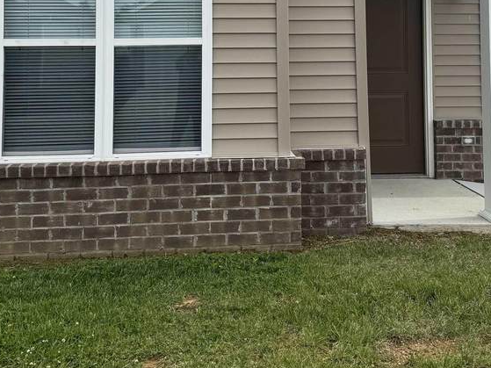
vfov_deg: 25.4
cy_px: 11
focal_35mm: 55
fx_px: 780
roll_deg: -0.3
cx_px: 282
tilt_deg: +2.0
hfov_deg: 34.9
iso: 80
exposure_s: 1/4310
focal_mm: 6.76
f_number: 1.78
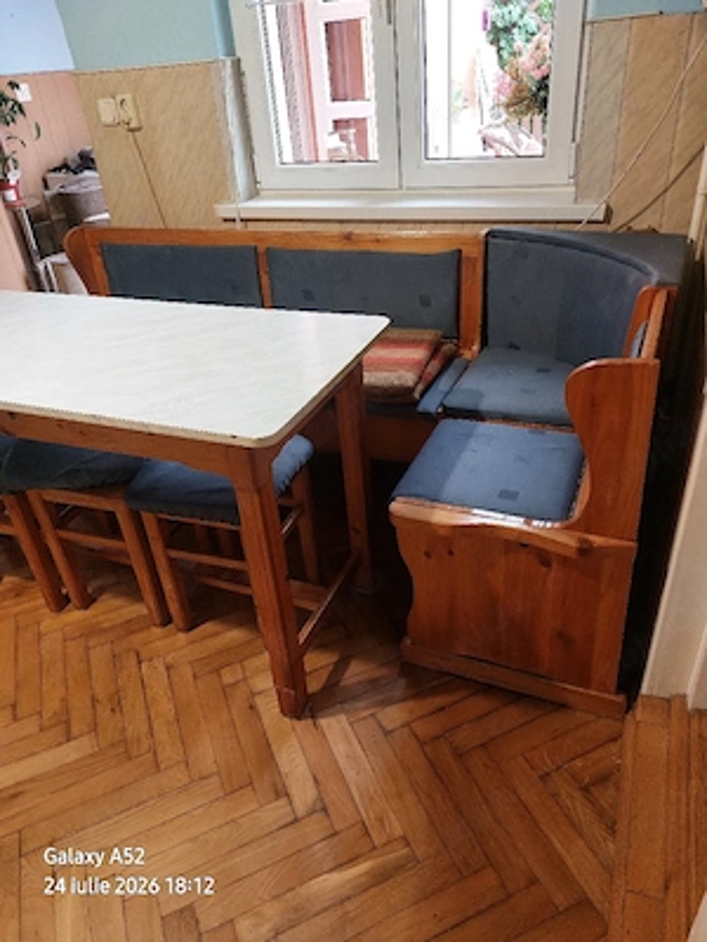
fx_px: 654
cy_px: 471
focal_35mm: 24
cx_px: 354
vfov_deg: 71.6
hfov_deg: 56.8
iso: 320
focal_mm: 5.23
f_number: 1.8
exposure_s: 1/50
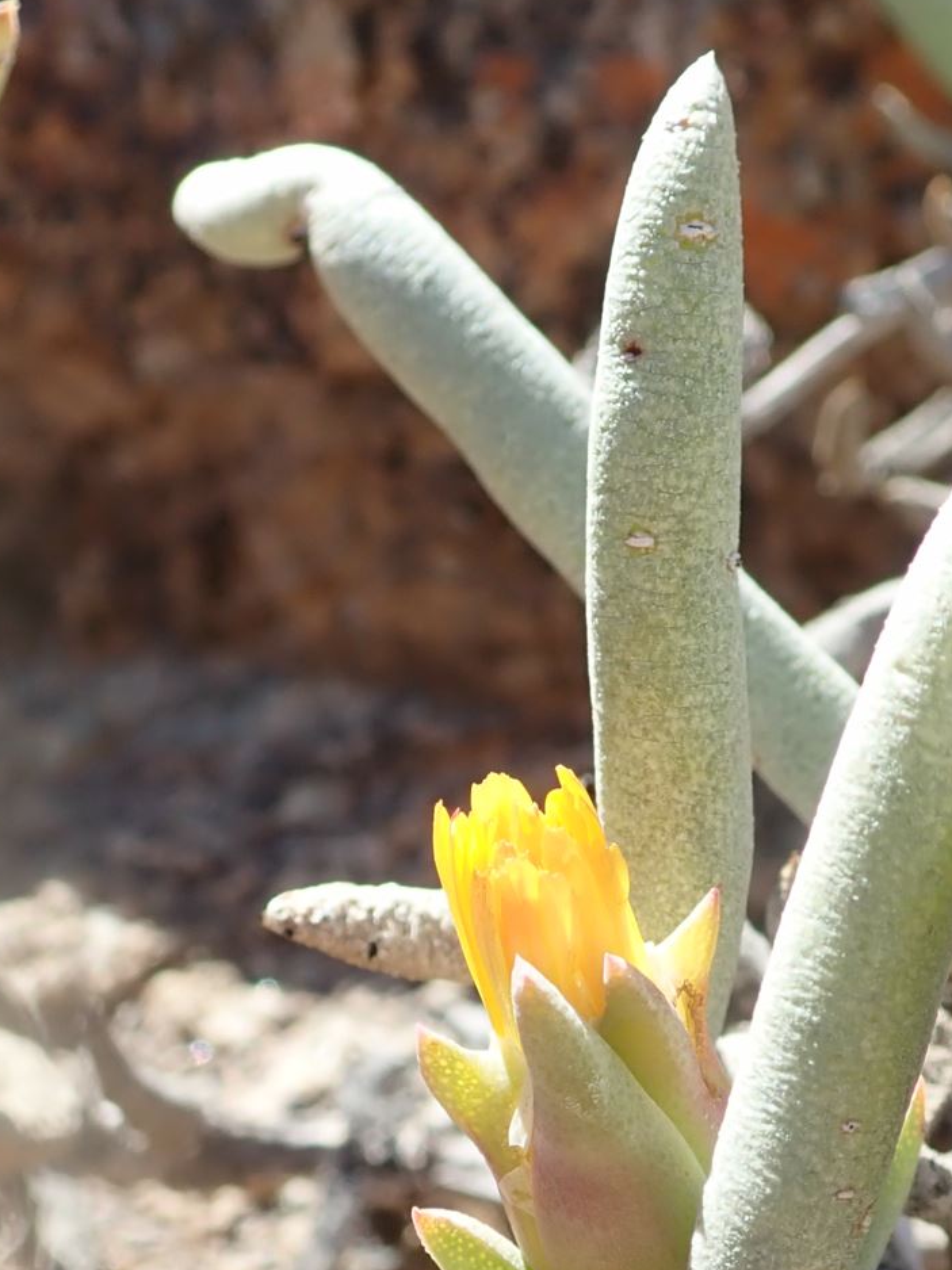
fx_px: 2348
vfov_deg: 29.7
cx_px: 563
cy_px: 990
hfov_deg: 22.9
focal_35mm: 64
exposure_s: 1/400
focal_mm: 5.5
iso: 100
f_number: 3.2
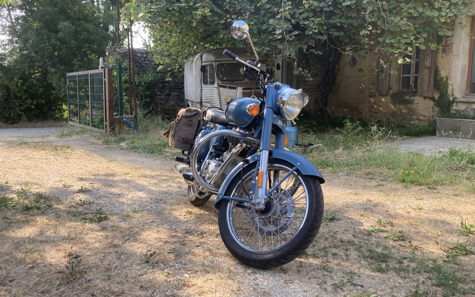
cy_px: 147
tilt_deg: -7.3
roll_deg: -0.9
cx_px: 237
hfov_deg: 62.9
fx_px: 388
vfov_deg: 41.8
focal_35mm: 30
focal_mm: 3.99
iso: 20
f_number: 1.8
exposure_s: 1/234
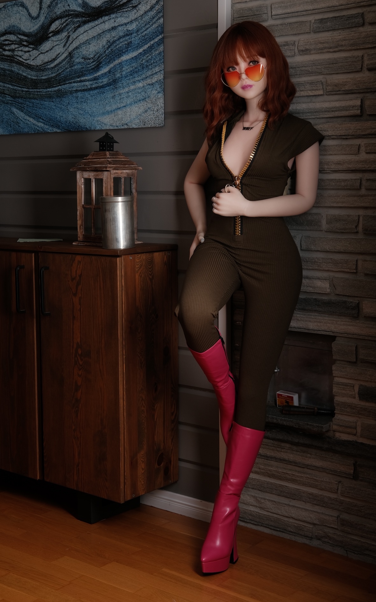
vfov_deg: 36.9
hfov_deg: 23.6
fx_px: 902
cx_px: 178
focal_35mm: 55
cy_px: 297
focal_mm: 35
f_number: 7.1
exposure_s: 1/250
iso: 160
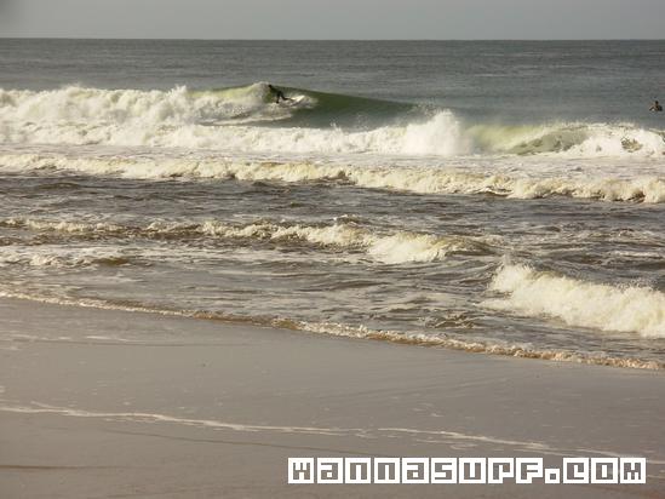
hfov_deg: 10.4
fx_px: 3651
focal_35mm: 190
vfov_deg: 7.8
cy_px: 250
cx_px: 332
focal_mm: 31.4
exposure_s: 1/745
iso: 50
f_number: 5
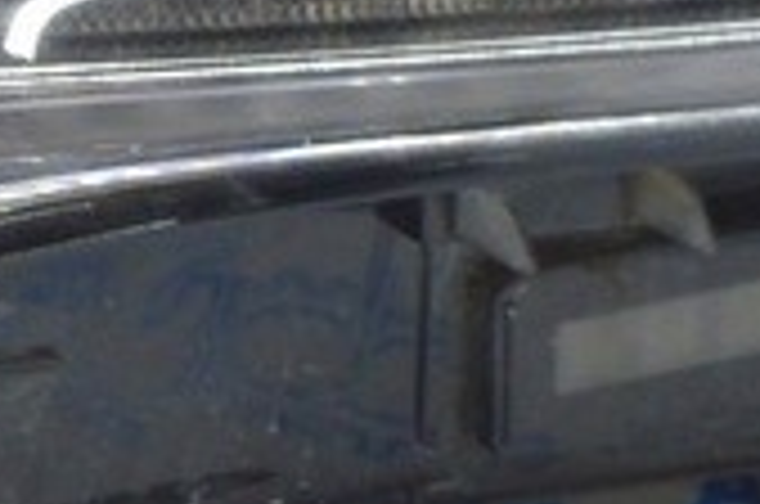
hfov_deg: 8.6
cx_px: -144
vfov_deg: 5.7
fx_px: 4994
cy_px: -124
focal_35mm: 237
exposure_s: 1/20
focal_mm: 26
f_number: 5.6
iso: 400
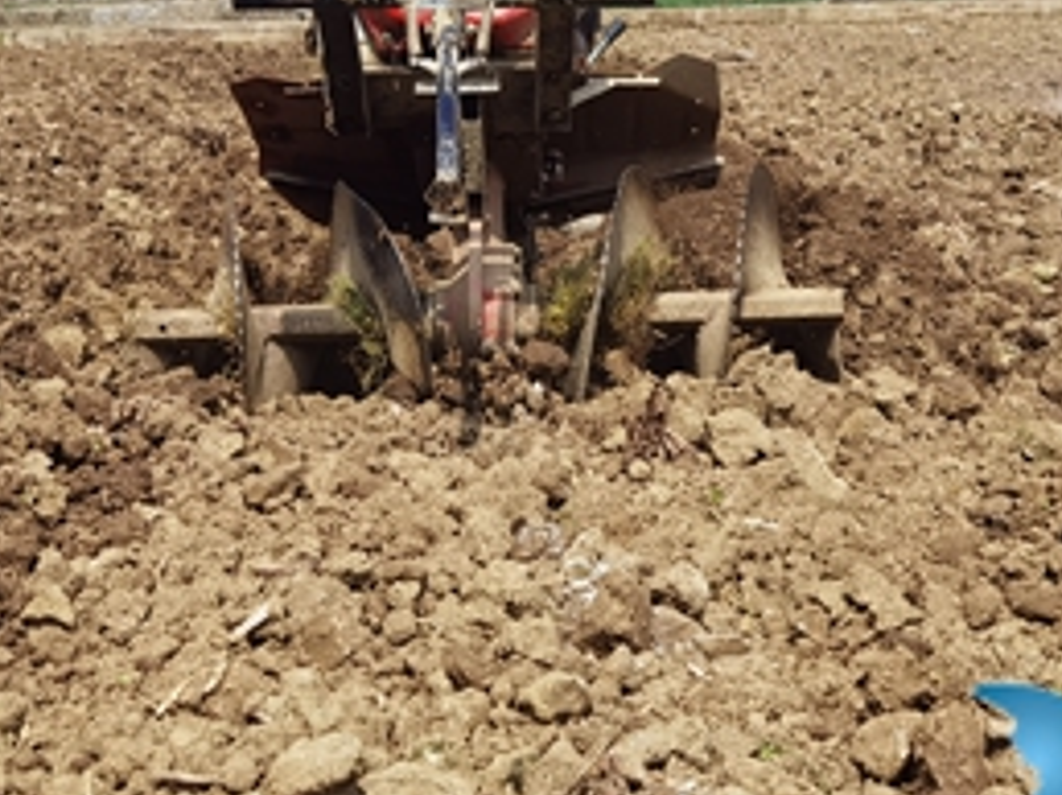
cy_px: 82
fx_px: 2054
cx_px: 539
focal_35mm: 67
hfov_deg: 29.0
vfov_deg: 21.4
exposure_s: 1/3610
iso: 50
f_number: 1.9
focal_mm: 6.71
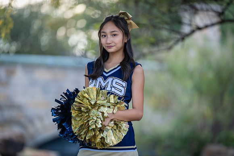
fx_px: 1261
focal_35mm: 194
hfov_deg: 10.6
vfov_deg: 7.1
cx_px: 117
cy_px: 78
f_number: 2.8
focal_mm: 194
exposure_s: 1/320
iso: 320
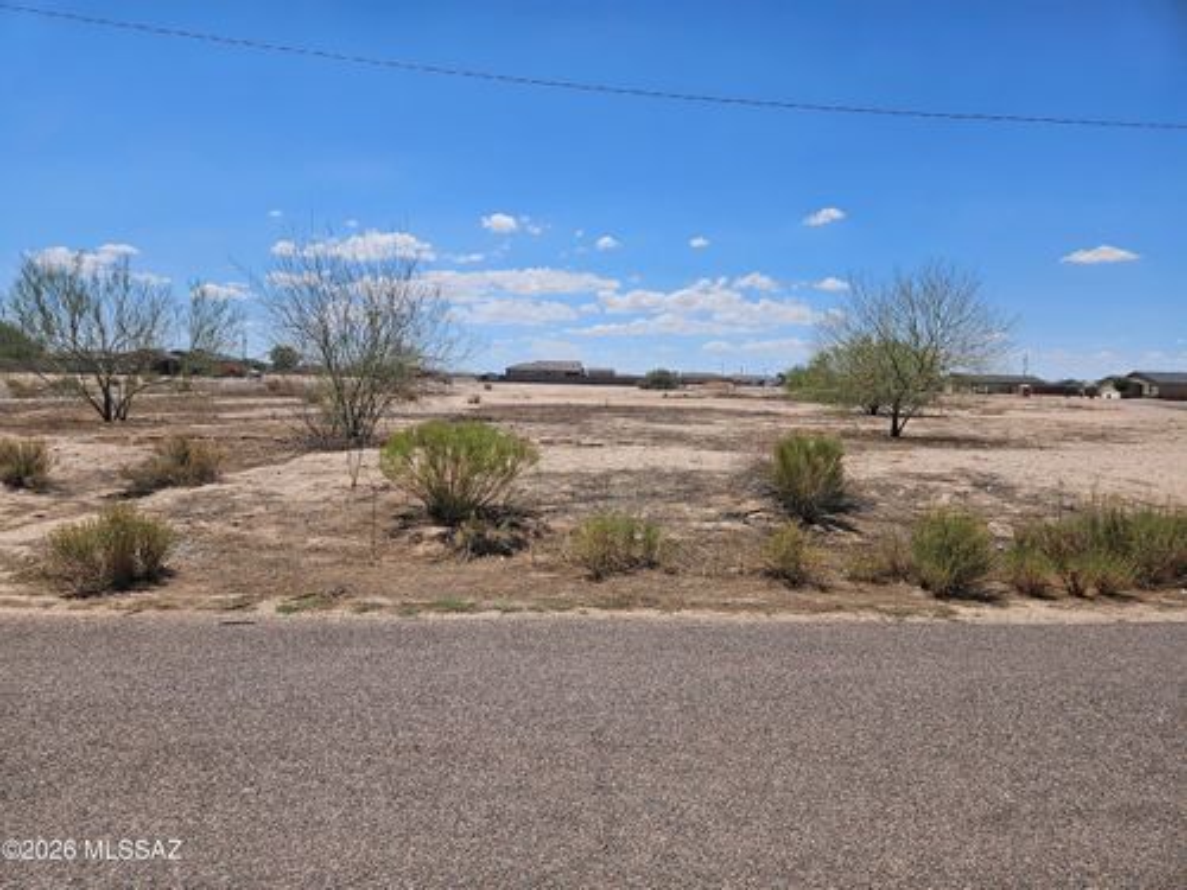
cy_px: 445
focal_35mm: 23
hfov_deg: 73.9
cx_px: 594
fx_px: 789
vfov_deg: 58.9
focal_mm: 5.4
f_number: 1.8
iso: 25
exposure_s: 1/3160
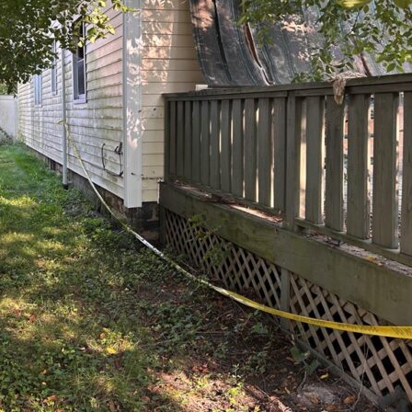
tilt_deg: -1.6
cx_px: 104
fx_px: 552
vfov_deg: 40.5
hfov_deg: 39.8
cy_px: 143
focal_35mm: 41
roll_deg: +0.3
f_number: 1.5
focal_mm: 5.7
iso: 50
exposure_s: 1/121
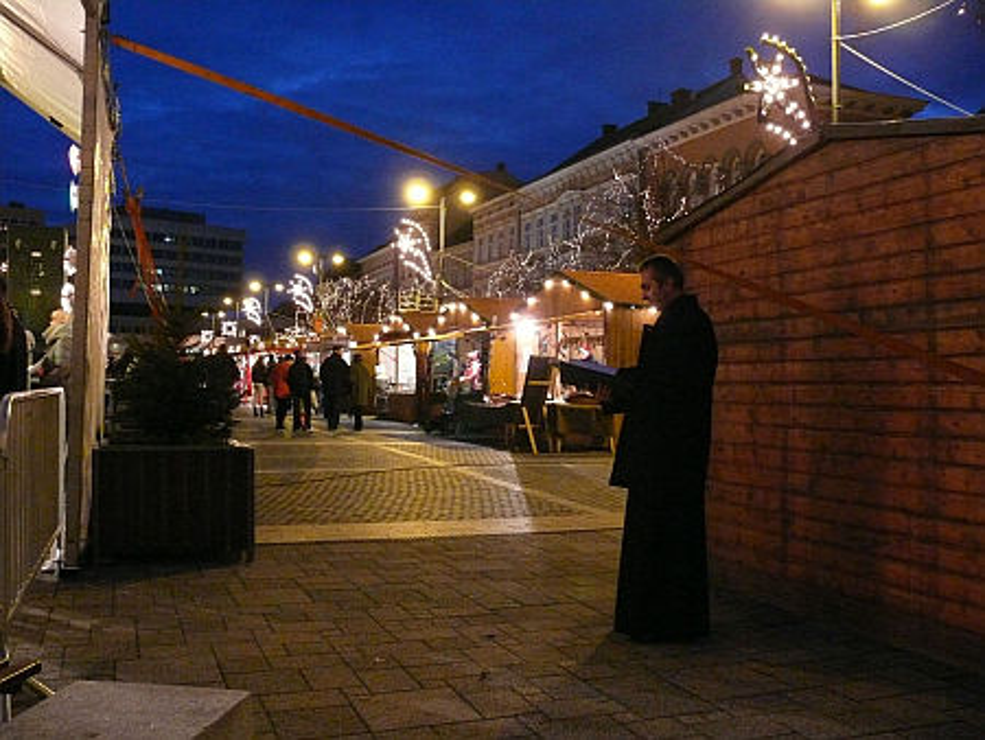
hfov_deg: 52.6
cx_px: 492
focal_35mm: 35
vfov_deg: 40.7
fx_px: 996
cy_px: 370
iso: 800
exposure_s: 1/15
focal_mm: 7.4
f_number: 2.8
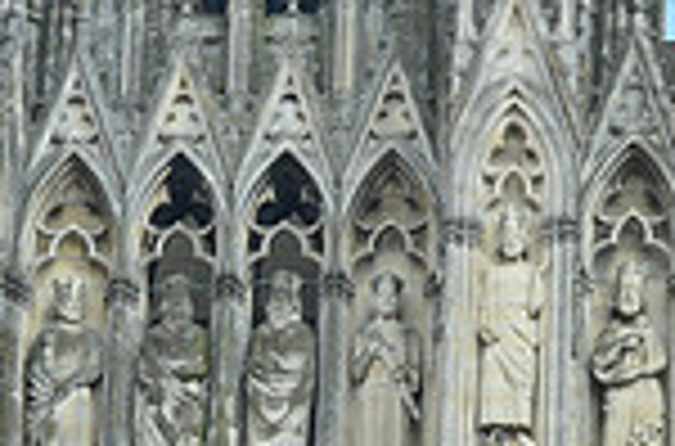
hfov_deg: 5.0
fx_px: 7607
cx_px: 958
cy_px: -347
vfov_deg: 3.3
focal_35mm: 407
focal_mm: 70
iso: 200
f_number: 6.3
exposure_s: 1/640
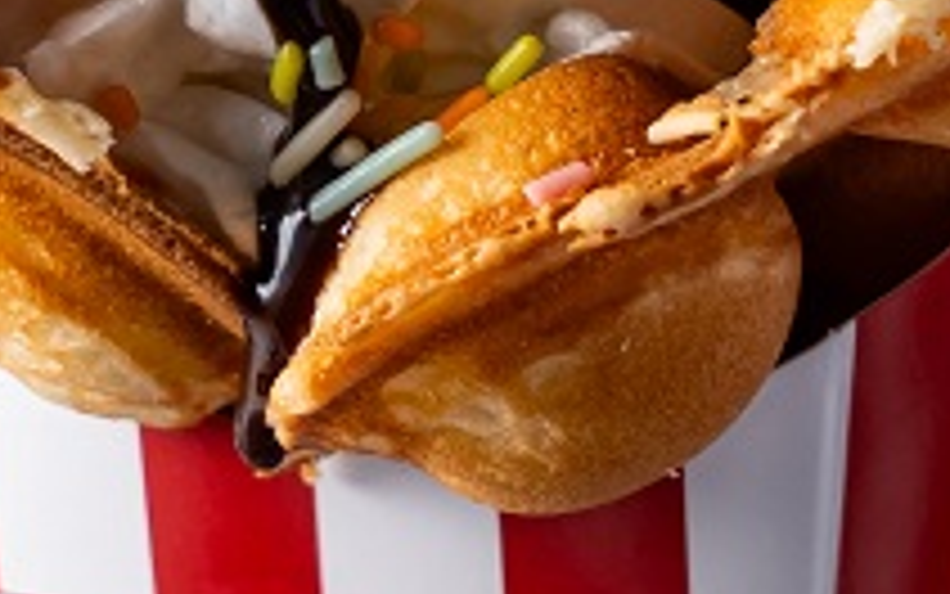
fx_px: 13389
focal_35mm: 517
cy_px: -90
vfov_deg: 2.5
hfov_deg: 4.1
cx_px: 432
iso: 200
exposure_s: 1/200
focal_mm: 89
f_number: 7.1
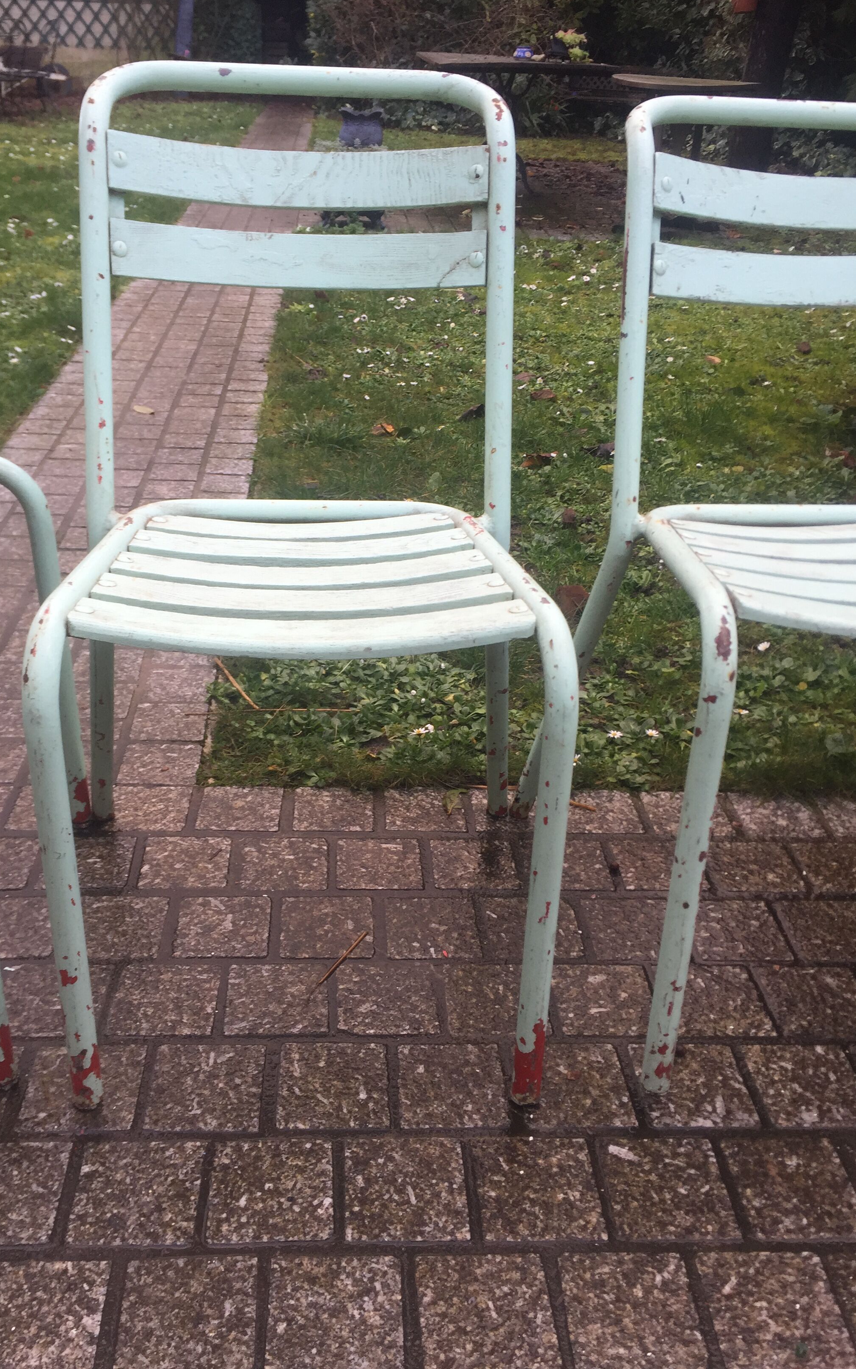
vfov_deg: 61.2
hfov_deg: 40.5
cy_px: 680
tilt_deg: -30.1
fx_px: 1157
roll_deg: -1.8
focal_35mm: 31
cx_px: 376
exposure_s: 1/50
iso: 32
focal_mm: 4.15
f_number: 2.2
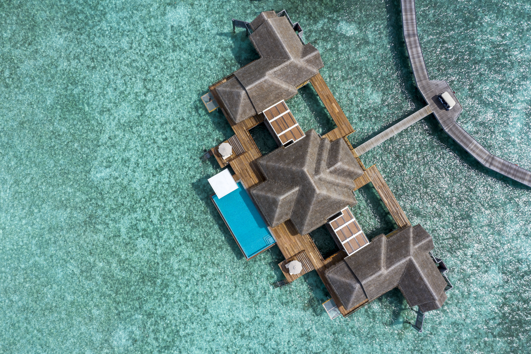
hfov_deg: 65.5
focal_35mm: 28
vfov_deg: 46.4
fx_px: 413
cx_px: 266
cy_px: 177
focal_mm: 10.26
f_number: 6.3
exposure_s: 1/640
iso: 100
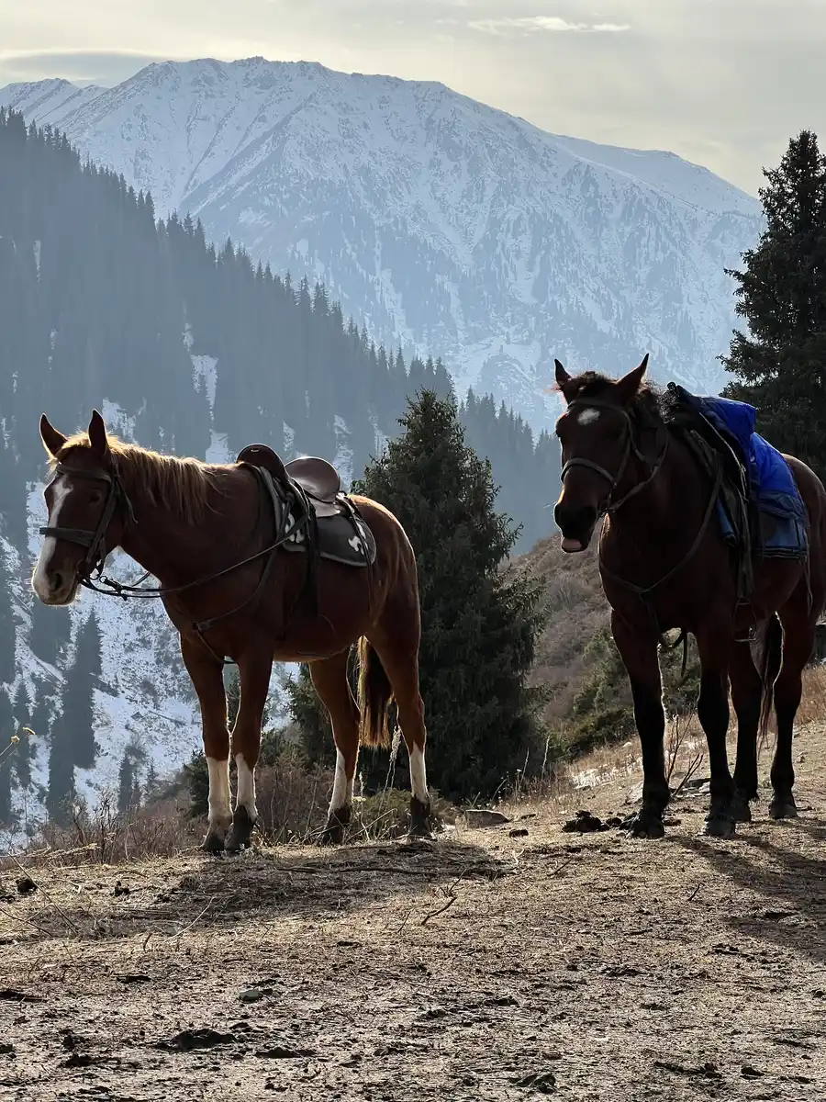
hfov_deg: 19.1
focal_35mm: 77
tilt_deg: -1.9
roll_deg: +0.4
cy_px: 551
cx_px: 413
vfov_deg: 25.3
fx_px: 2450
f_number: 2.8
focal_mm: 9
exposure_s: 1/1179
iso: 32
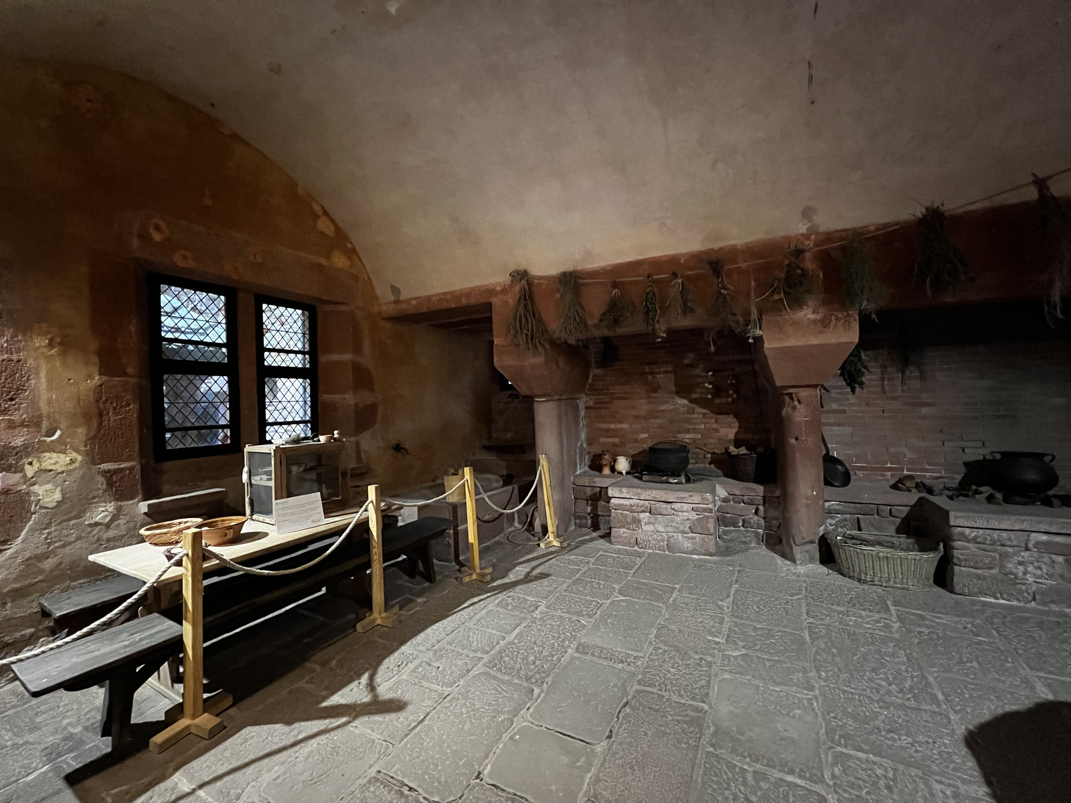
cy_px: 402
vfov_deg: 89.9
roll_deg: +2.0
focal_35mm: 13
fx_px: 402
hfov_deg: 106.2
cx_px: 536
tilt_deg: -0.3
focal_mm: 1.57
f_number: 1.8
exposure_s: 1/30
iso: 1600
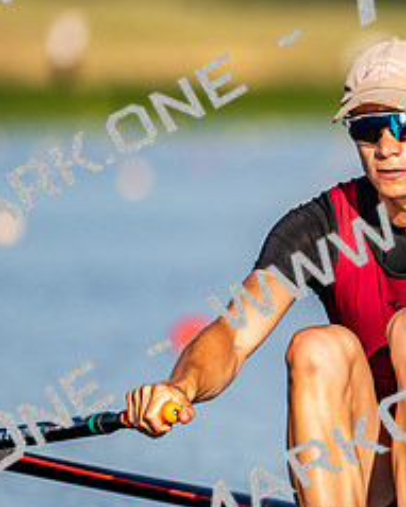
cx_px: 468
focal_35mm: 1367
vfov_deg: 1.4
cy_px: 337
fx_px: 20546
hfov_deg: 1.1
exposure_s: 1/2500
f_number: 4.5
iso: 200
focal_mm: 400
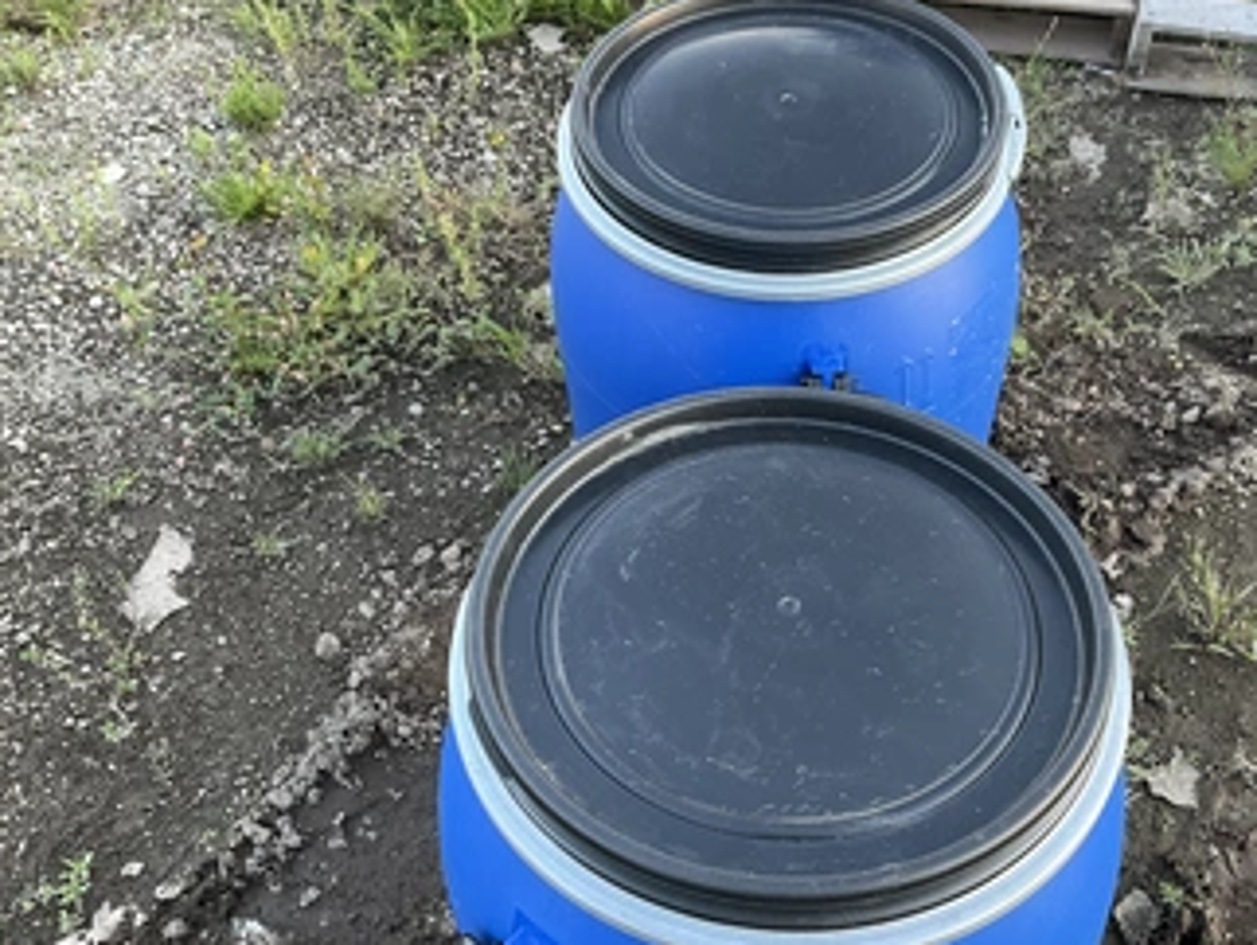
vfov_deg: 39.7
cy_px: 488
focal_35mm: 36
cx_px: 761
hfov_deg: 50.9
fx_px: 1308
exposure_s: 1/79
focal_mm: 3
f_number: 1.8
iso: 64
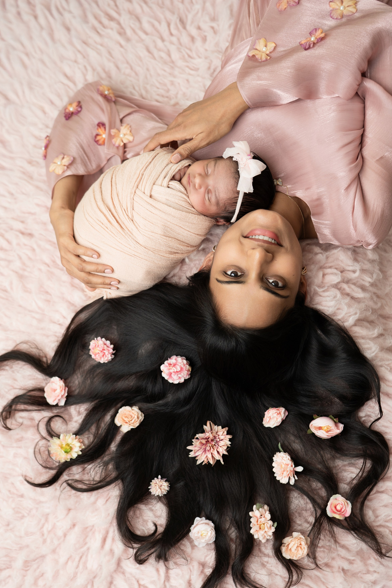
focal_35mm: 41
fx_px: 670
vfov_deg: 47.4
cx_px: 202
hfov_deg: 32.6
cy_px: 316
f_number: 2.5
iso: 125
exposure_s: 1/20
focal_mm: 35
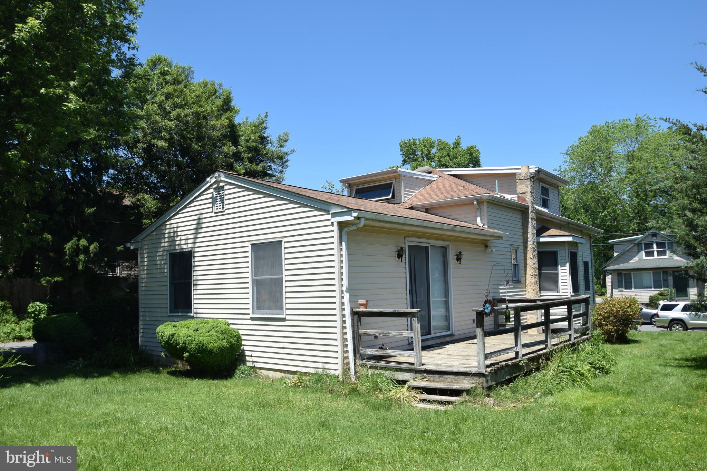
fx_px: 501
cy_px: 236
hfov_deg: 70.4
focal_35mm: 26
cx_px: 354
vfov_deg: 50.4
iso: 200
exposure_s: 1/320
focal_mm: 17
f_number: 9
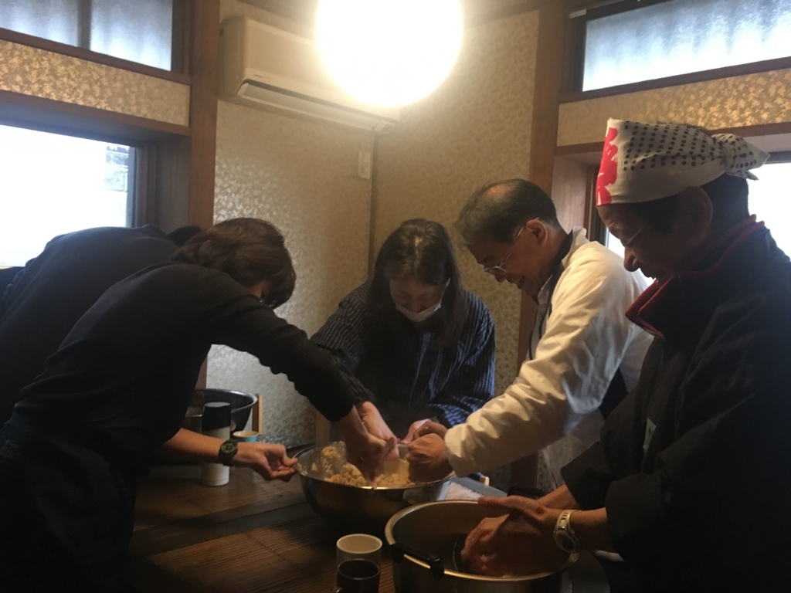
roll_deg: -2.9
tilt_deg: -3.1
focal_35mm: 29
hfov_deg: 61.7
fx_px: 663
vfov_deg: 48.2
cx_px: 396
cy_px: 296
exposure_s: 1/24
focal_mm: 4.15
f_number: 2.2
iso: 200
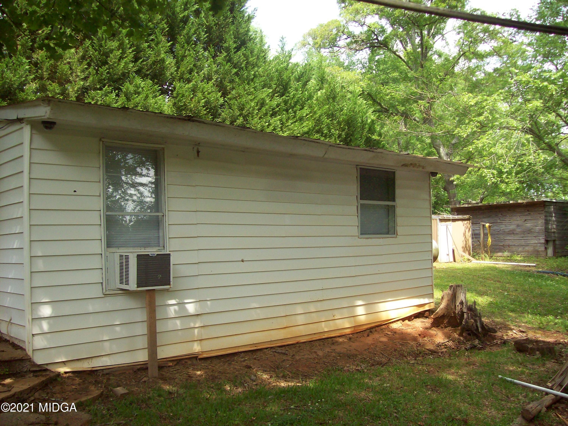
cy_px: 213
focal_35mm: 36
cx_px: 284
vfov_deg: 39.6
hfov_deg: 51.4
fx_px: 590
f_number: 2.7
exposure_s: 1/320
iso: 80
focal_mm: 6
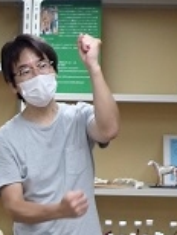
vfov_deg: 12.9
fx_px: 1013
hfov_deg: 9.7
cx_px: -93
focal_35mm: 149
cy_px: 288
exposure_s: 1/125
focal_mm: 7.31
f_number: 2.8
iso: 320
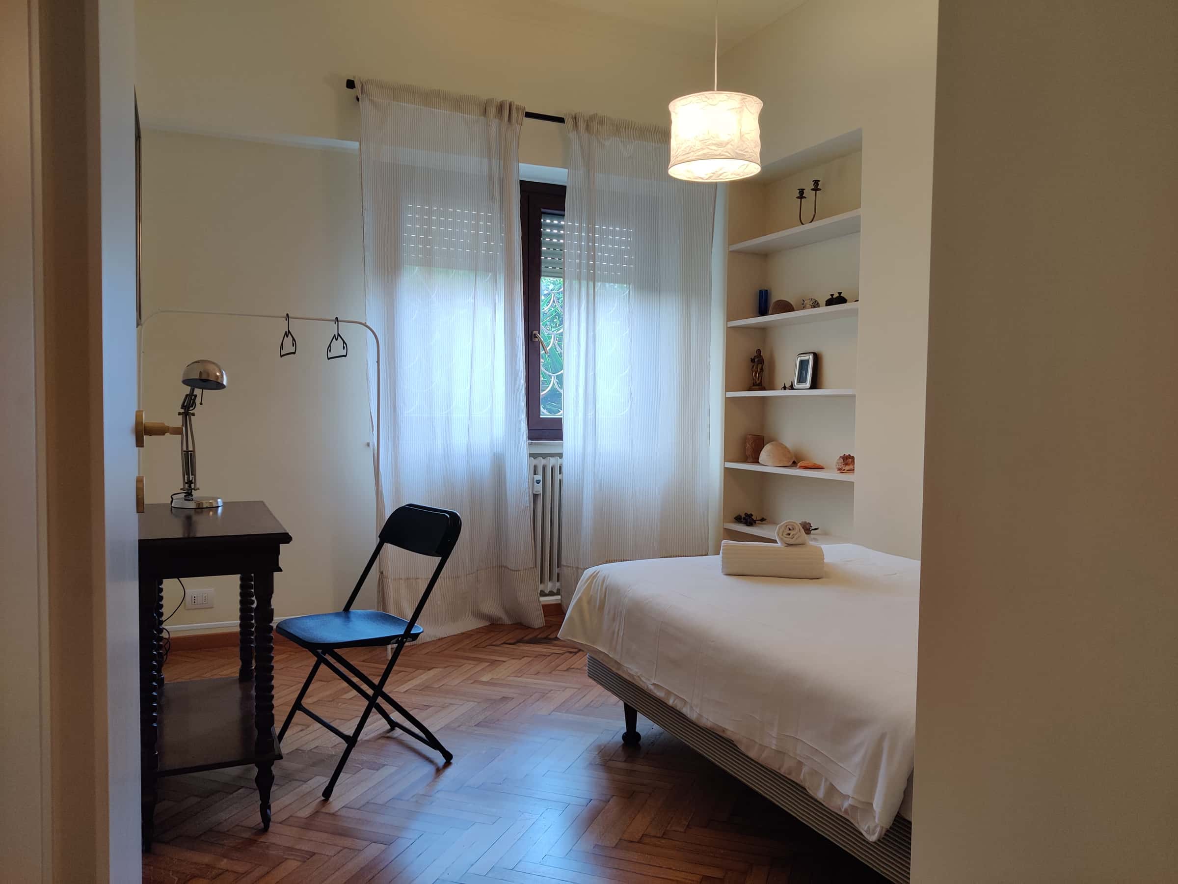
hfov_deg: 65.3
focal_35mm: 27
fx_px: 919
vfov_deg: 51.4
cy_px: 442
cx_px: 589
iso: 125
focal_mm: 4.75
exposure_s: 1/50
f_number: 1.75
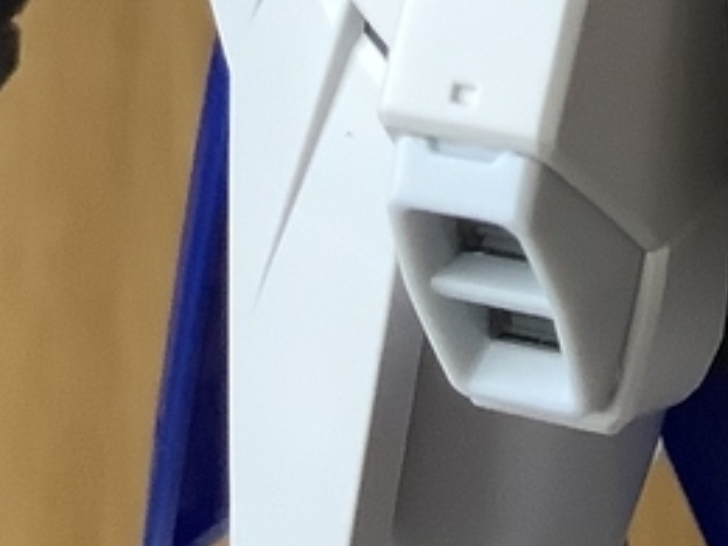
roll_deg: -1.4
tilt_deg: -9.0
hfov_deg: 13.4
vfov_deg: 9.5
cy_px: -661
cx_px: 879
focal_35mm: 143
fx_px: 3007
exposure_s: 1/60
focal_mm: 3.3
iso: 200
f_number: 2.4
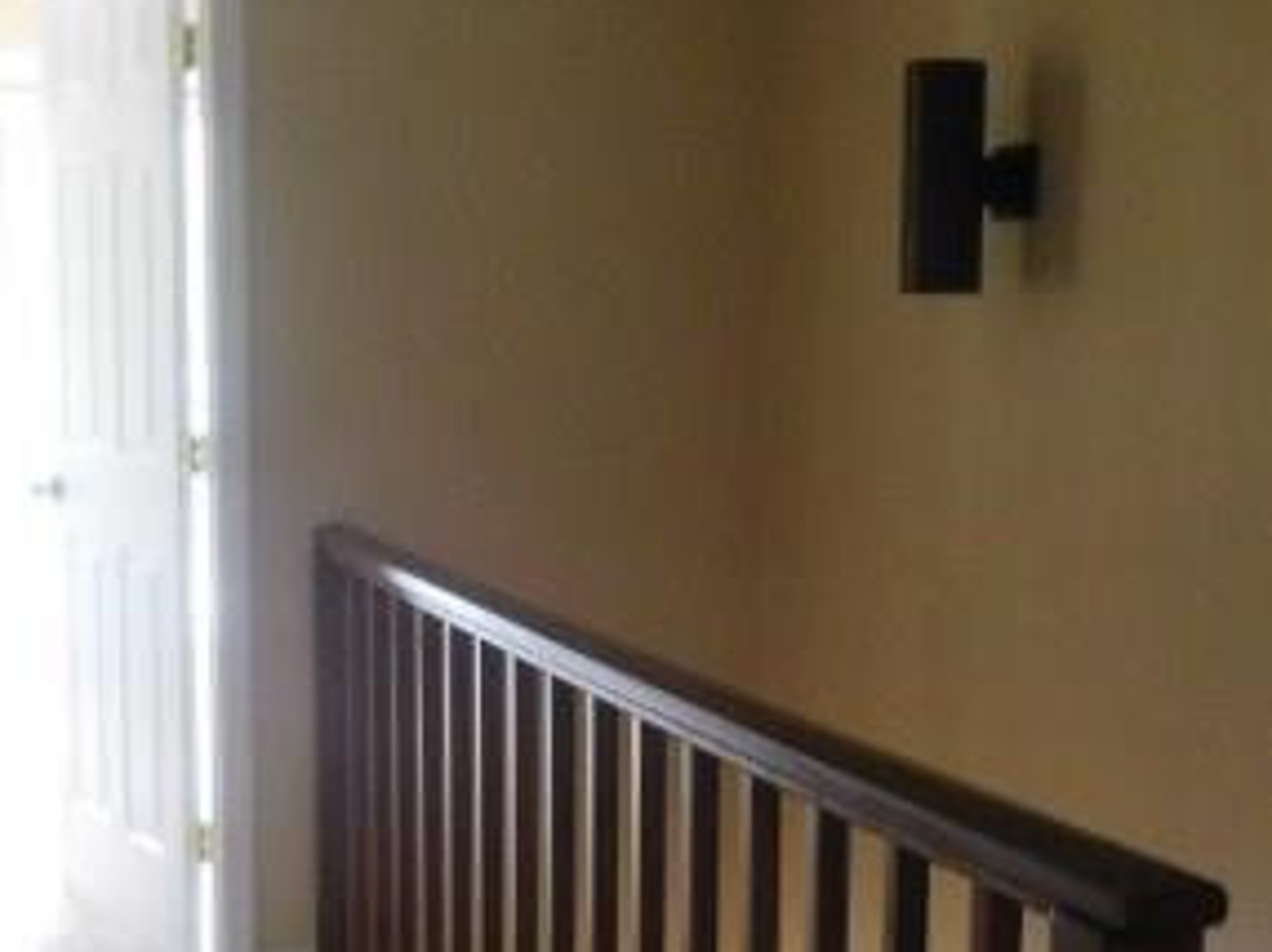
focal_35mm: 56
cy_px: 614
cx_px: 592
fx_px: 2056
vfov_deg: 26.0
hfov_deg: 34.4
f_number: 3.4
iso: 800
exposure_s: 1/6
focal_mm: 4.5
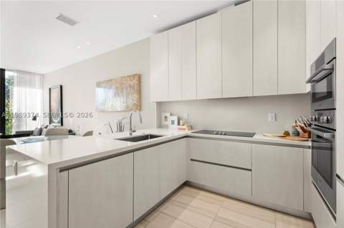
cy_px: 114
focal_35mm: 16
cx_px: 172
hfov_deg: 96.8
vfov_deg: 73.6
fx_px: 153
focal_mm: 16
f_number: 8
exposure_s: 1/25
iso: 400
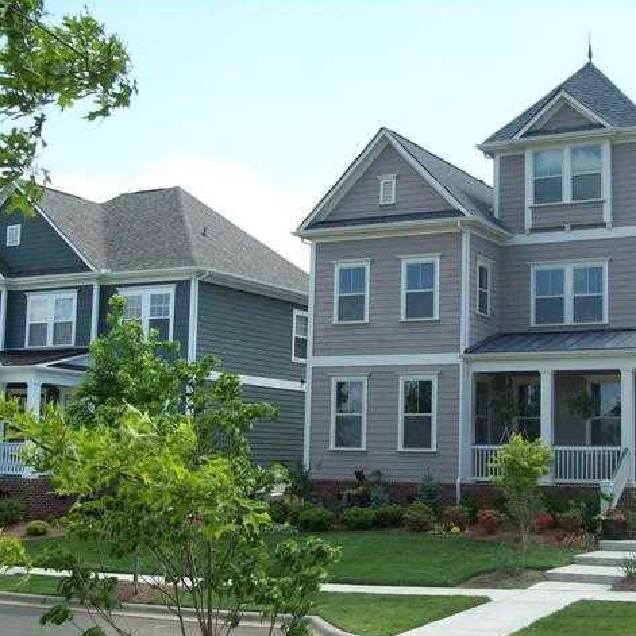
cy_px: 315
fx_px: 1122
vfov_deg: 31.6
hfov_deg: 31.5
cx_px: 388
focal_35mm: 54
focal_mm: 7.6
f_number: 3
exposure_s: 1/578
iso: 80
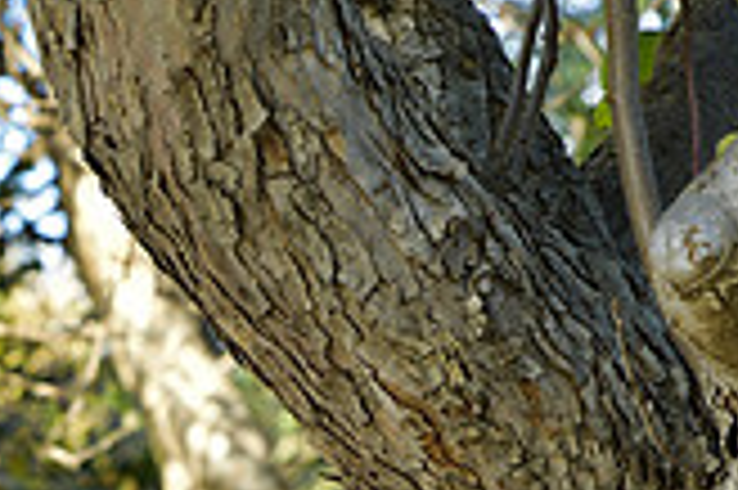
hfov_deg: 9.7
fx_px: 4198
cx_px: -387
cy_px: 865
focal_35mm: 205
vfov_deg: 6.5
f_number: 5
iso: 200
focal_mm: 58
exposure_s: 1/100
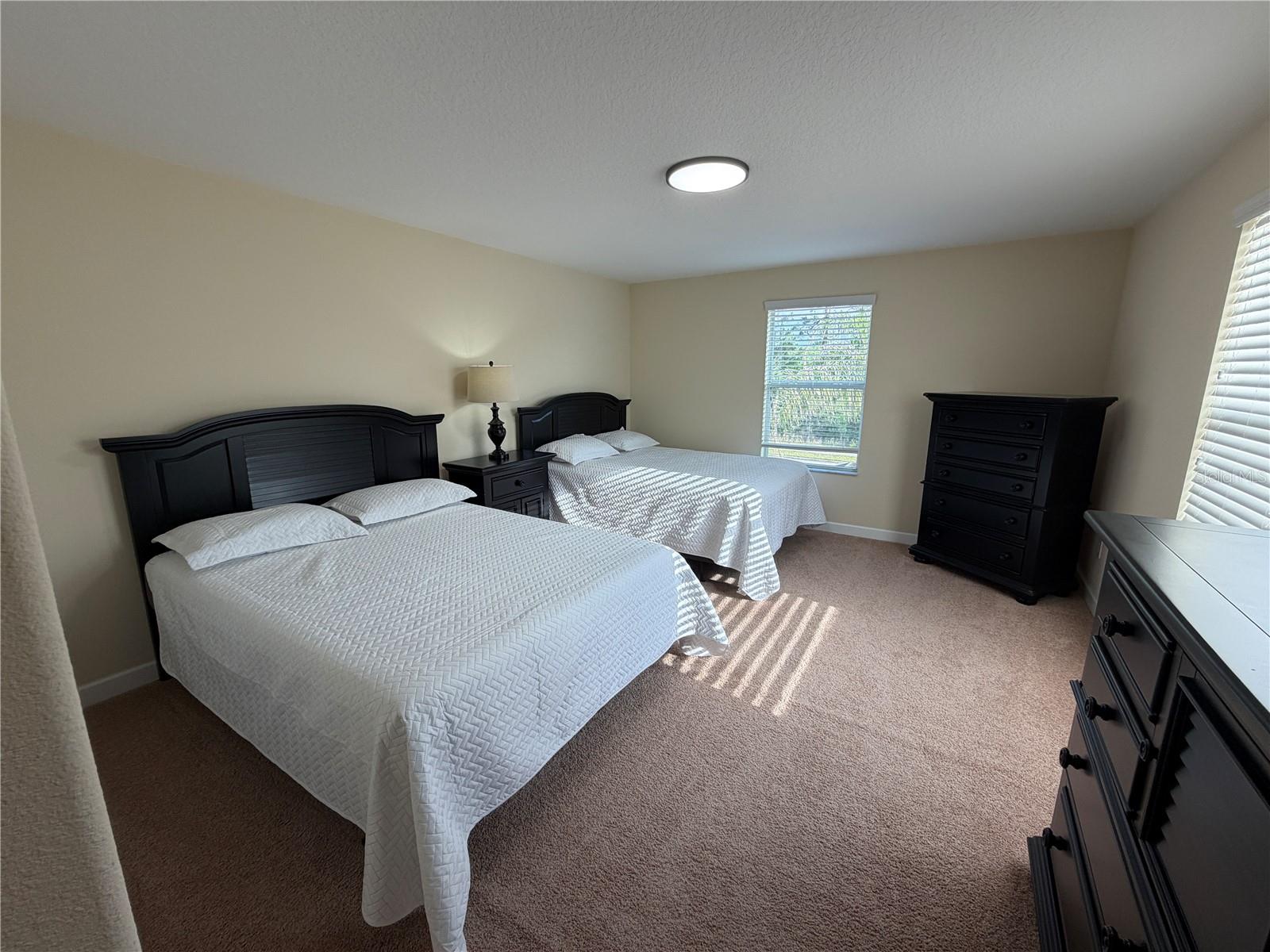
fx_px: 514
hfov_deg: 102.1
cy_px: 476
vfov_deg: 85.7
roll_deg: -0.3
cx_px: 635
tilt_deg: -11.4
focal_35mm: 14
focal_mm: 2.22
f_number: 2.2
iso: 50
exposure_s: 1/120
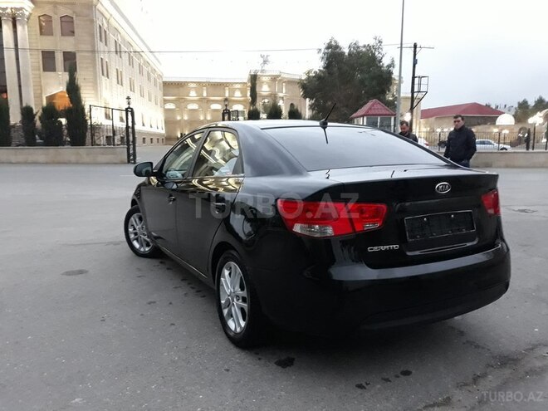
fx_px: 427
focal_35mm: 27
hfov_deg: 65.3
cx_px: 274
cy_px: 206
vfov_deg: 51.4
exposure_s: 1/25
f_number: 1.7
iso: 500
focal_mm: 3.71
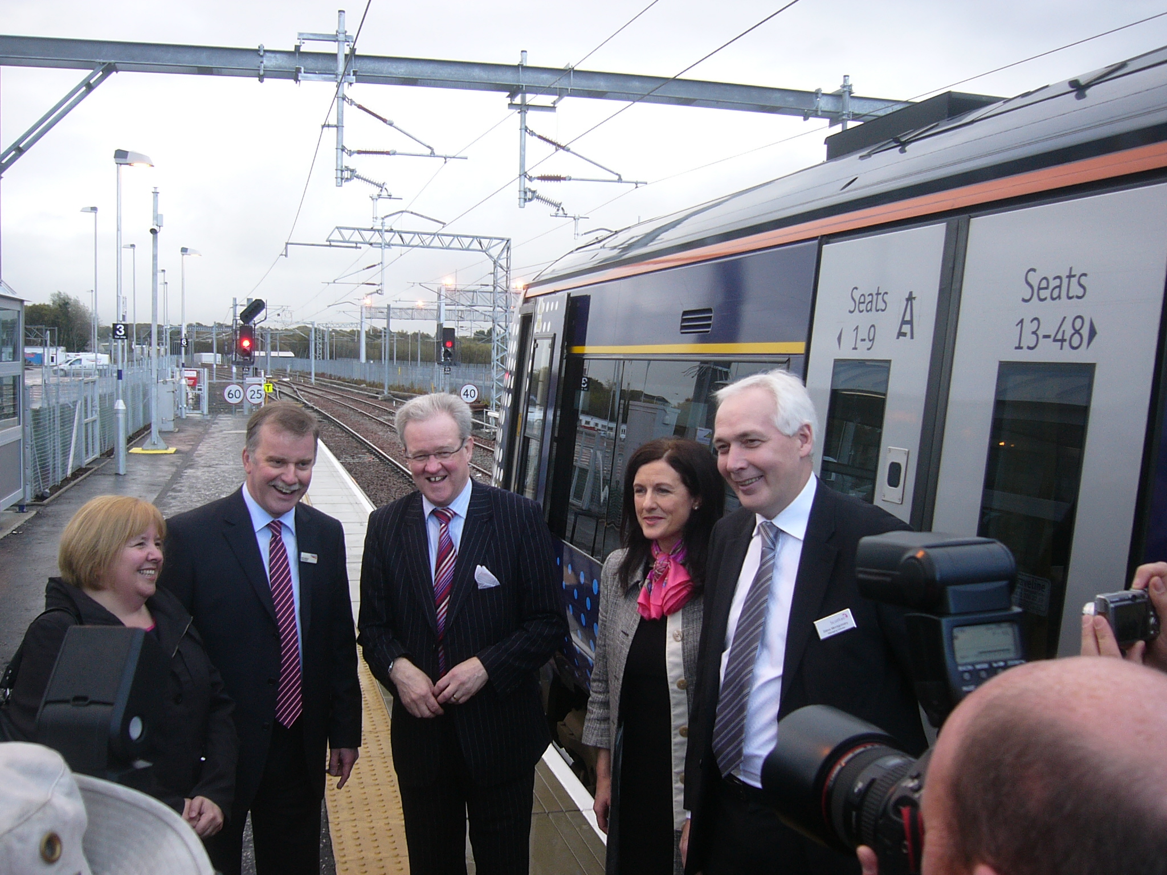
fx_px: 1180
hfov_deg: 52.6
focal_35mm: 35
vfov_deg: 40.7
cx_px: 584
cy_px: 438
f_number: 2.8
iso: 50
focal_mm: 5.8
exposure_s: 1/80
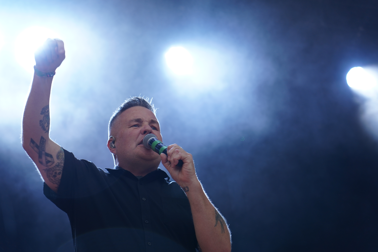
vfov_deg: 13.0
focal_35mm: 105
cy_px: 126
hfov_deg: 19.5
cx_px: 189
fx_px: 1102
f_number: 4
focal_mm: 105
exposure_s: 1/125
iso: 800
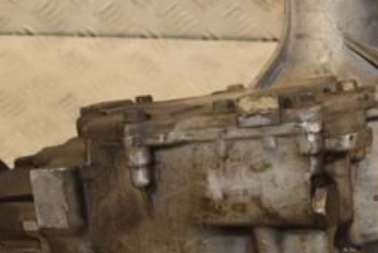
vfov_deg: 14.9
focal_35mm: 92
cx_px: 231
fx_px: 967
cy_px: 144
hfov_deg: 22.1
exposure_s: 1/160
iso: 800
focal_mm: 26
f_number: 5
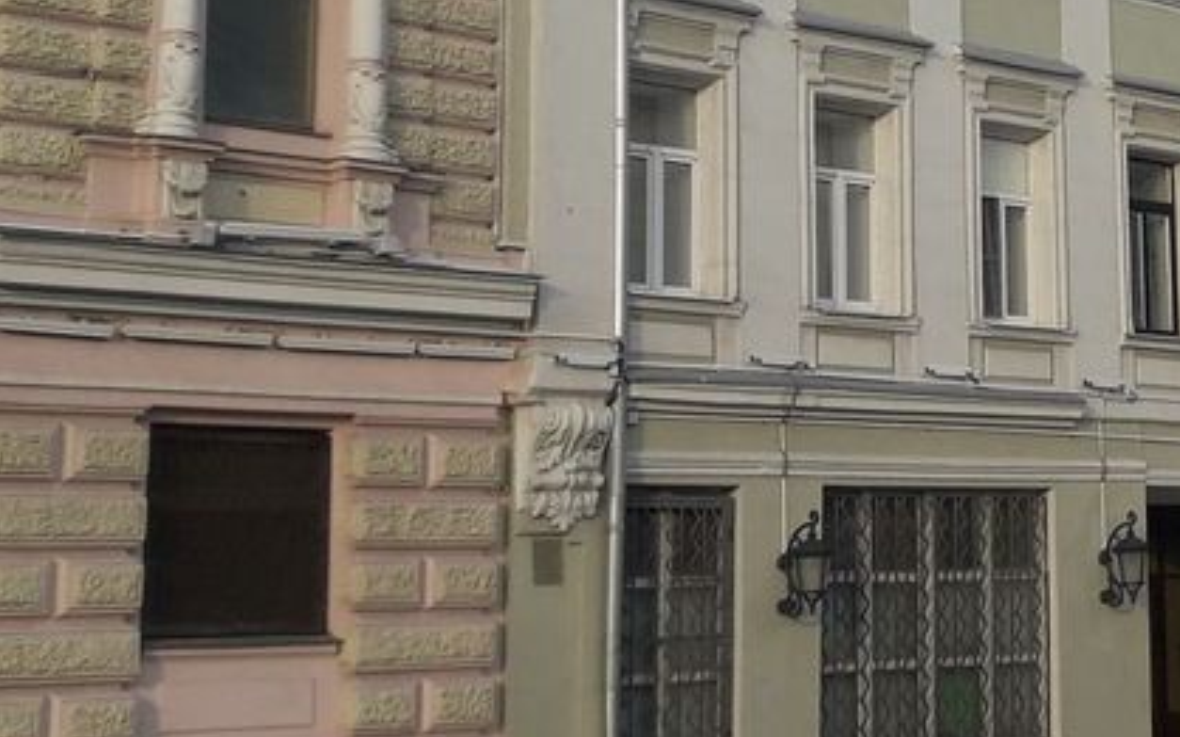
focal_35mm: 71
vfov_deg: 18.1
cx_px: 1361
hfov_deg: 26.3
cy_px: 88
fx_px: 2283
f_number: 1.9
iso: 40
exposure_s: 1/491
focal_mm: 3.7
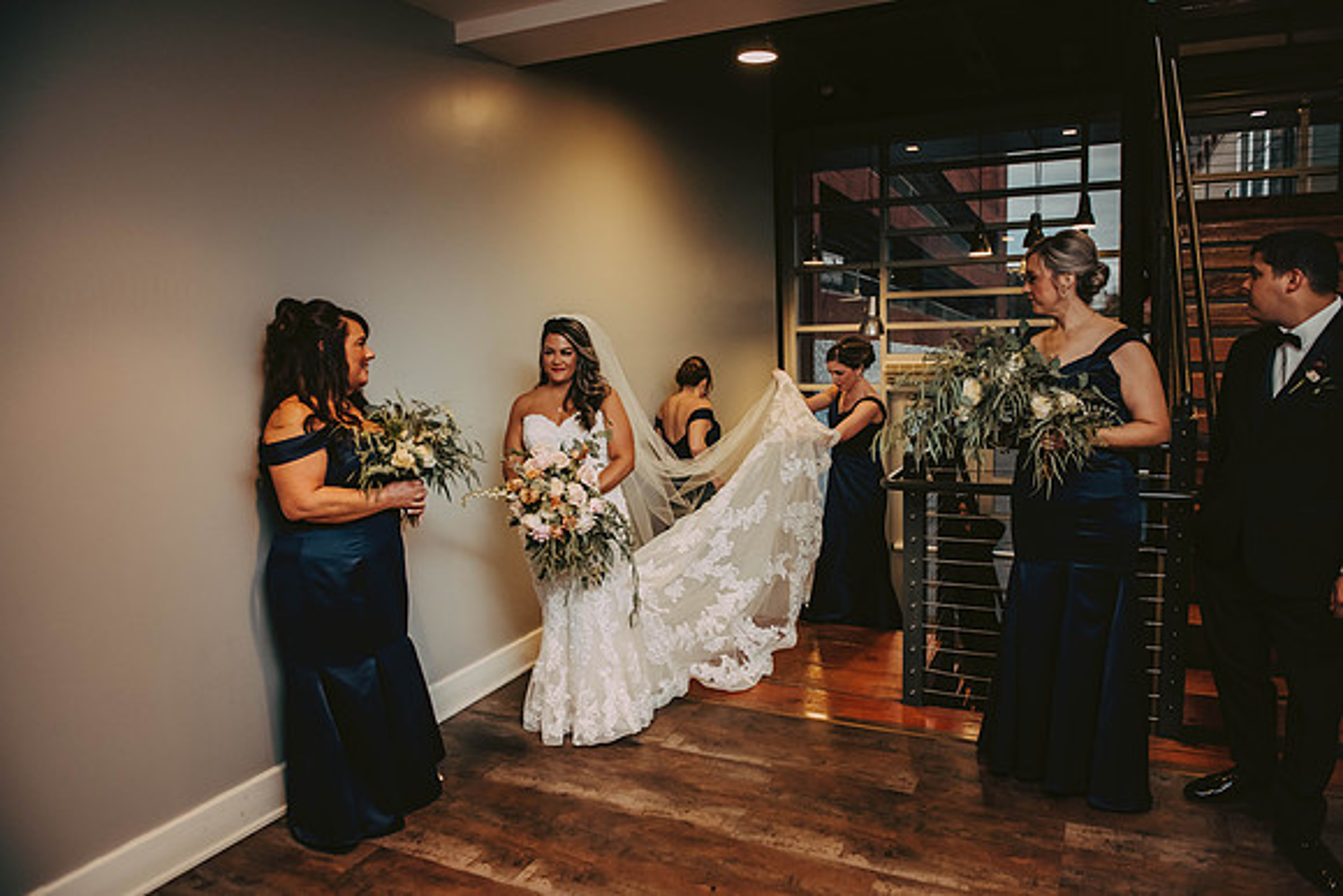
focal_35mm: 24
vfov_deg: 53.2
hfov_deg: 73.7
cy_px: 448
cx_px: 672
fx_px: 896
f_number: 3.2
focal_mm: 24
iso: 2000
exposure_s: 1/250
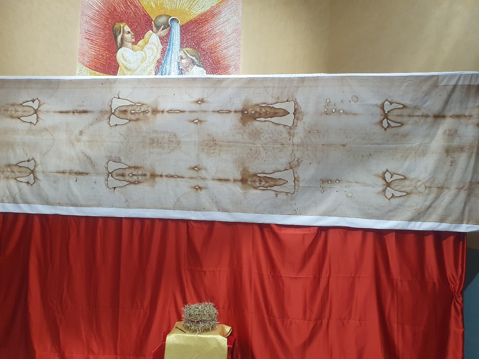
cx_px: 240
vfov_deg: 53.1
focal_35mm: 26
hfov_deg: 67.3
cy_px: 180
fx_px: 360
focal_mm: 4.32
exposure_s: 1/50
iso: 400
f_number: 2.4
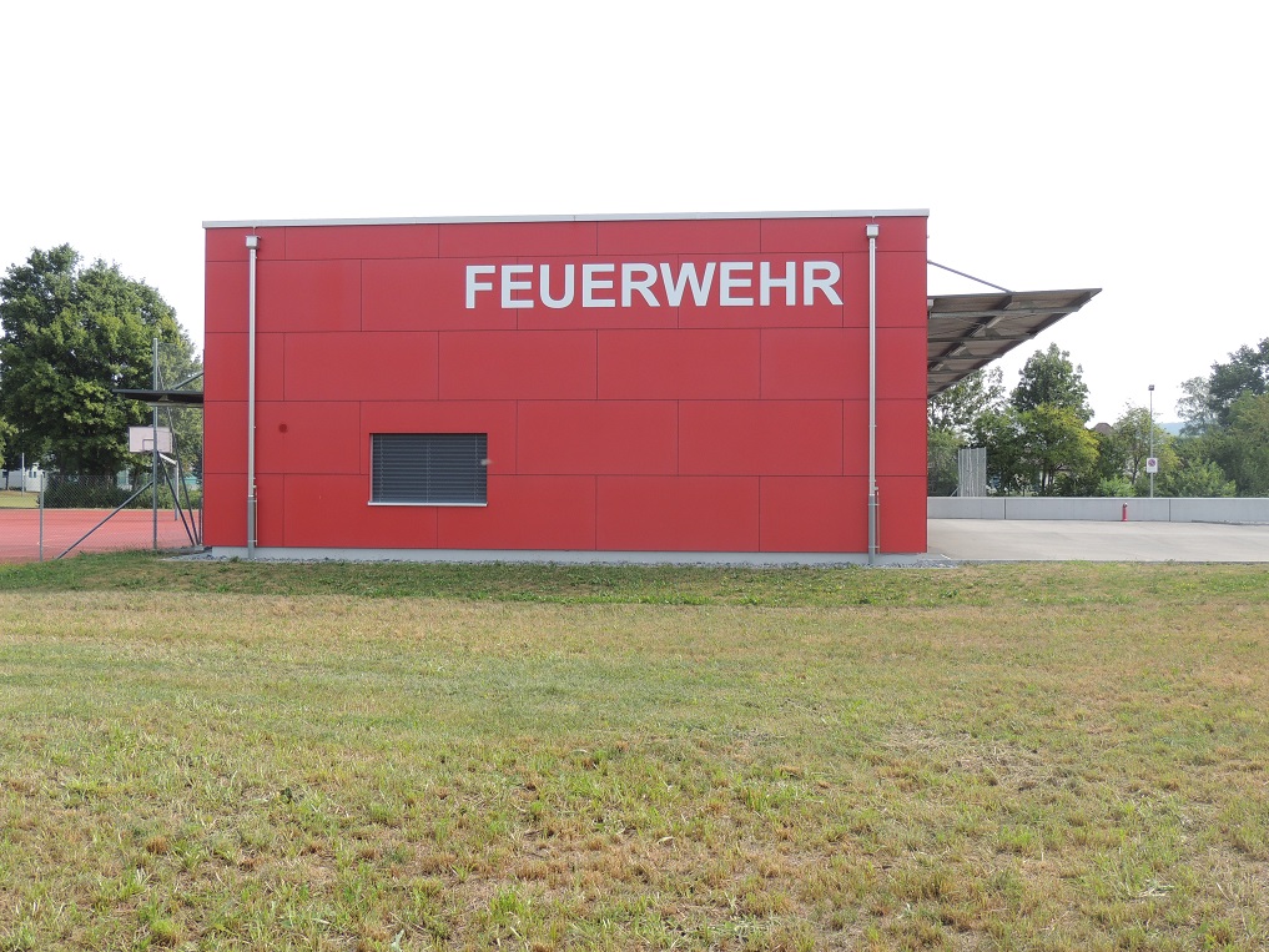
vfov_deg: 36.0
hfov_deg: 46.8
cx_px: 634
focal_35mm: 40
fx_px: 1467
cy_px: 476
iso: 100
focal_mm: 7.1
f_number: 3.3
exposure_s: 1/400
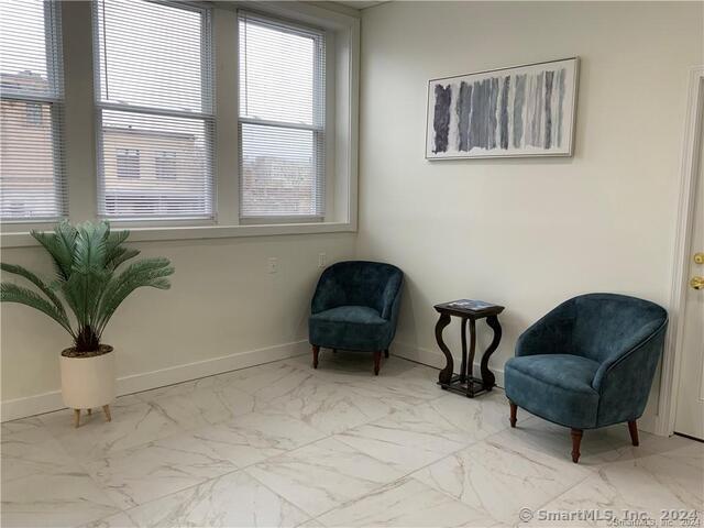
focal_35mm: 29
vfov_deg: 48.2
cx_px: 352
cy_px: 264
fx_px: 590
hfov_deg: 61.7
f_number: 1.8
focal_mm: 3
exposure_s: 1/60
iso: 40
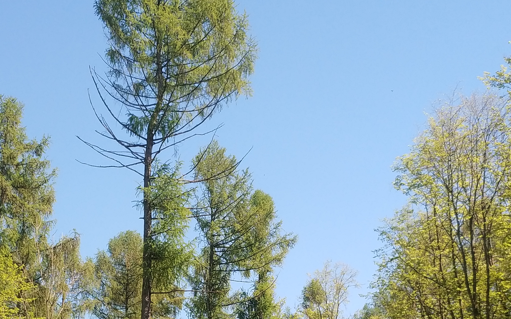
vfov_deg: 16.5
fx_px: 1072
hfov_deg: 26.6
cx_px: 168
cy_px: 327
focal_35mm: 77
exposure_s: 1/545
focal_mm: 4.5
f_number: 2
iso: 100
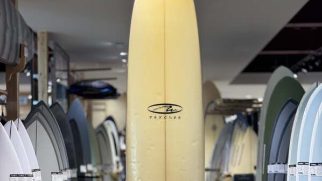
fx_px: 598
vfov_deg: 16.9
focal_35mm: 70
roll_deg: -0.1
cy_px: 169
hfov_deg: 30.2
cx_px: 161
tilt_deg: -0.9
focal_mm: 6.76
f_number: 1.78
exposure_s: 1/100
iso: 64
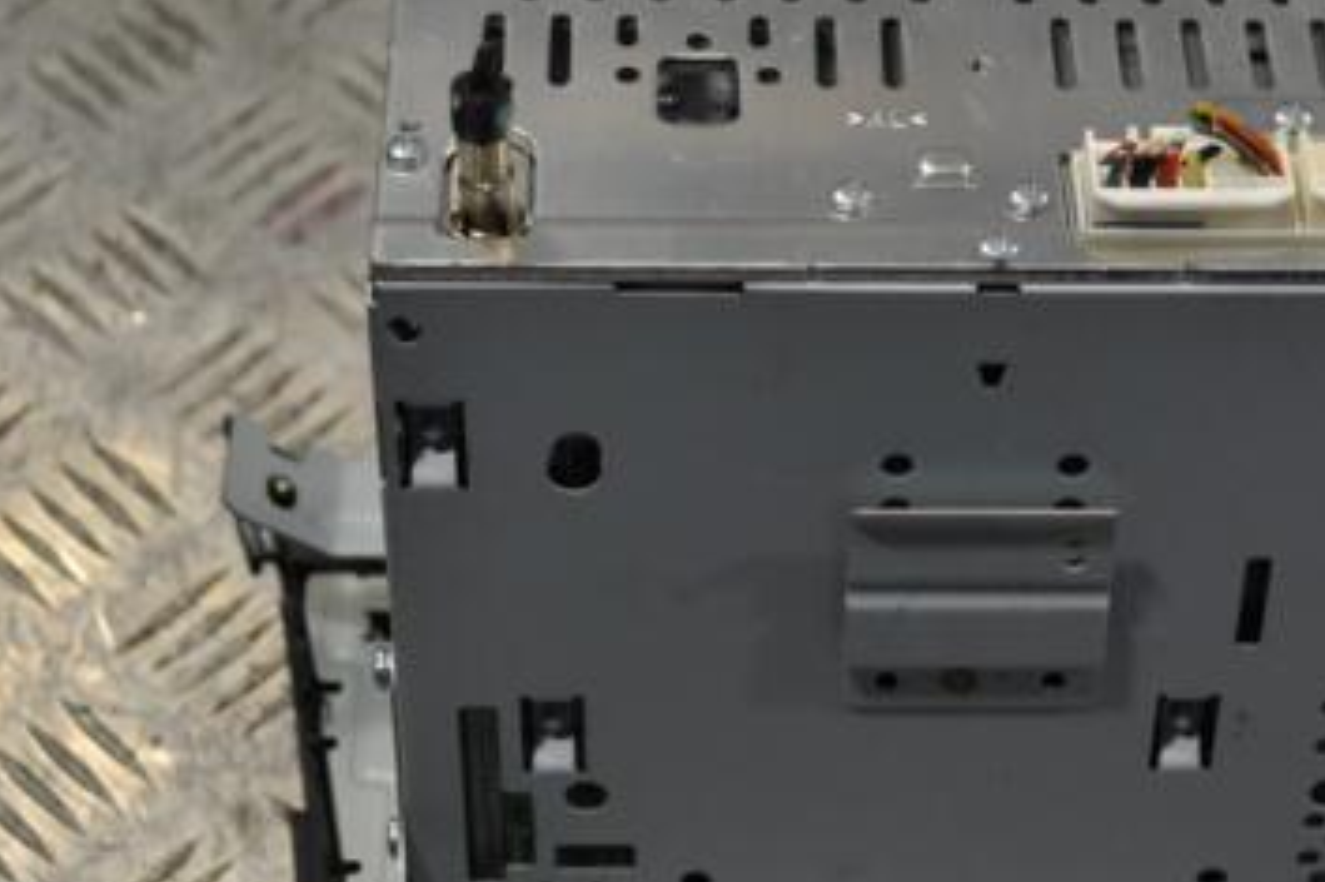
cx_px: 912
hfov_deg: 19.9
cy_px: 492
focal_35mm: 102
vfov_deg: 13.4
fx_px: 3752
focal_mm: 40
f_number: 5.6
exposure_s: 1/125
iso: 320
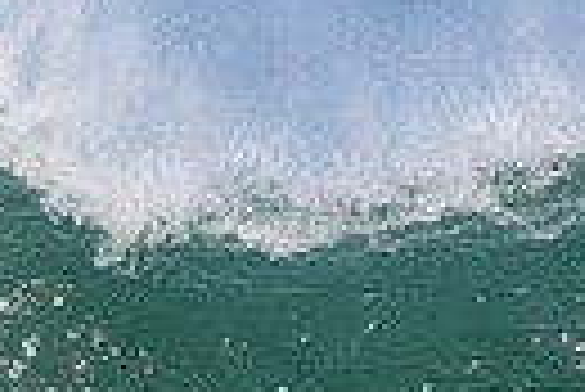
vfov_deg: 0.6
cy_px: 561
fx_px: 40312
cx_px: -94
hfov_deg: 0.8
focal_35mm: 2478
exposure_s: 1/2000
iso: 360
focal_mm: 370
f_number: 5.6
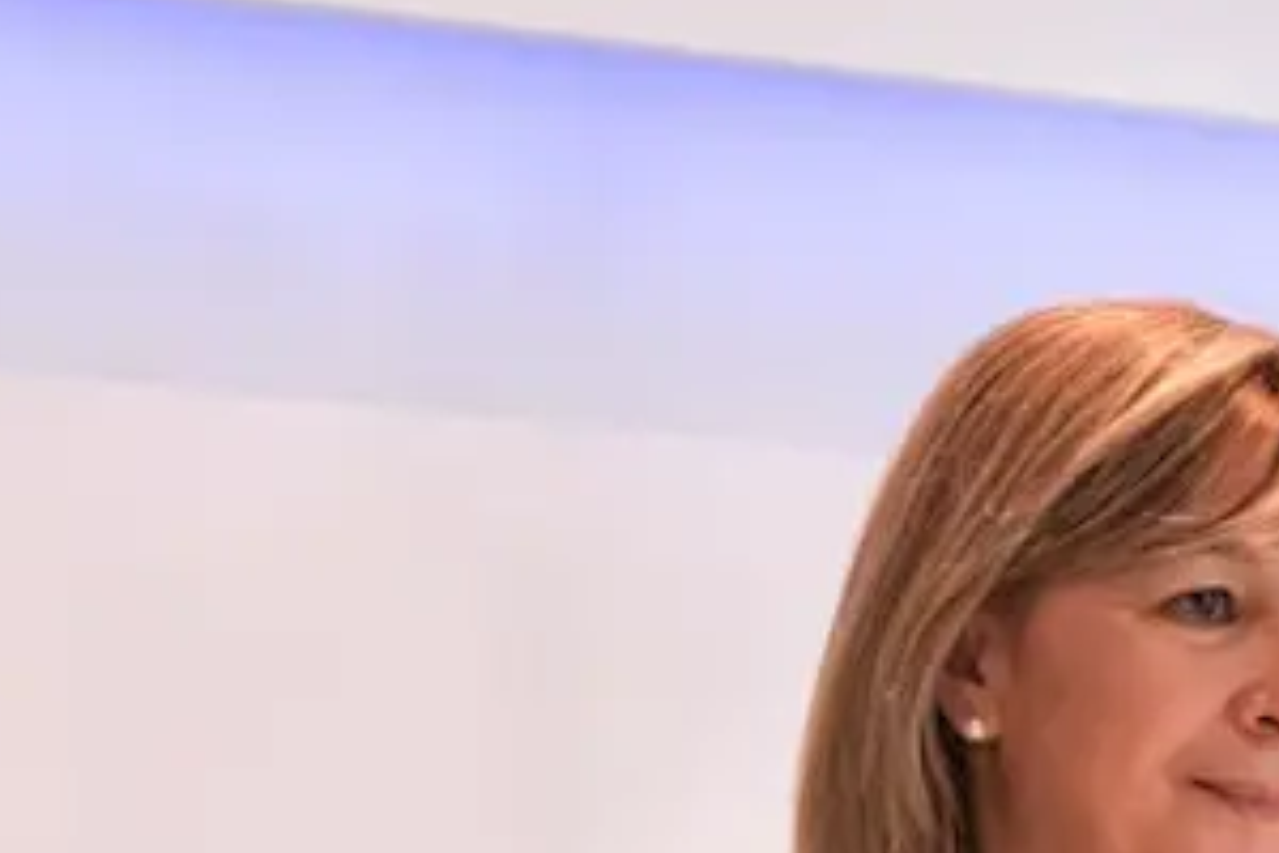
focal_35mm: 280
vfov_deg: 4.9
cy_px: 702
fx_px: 9947
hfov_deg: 7.2
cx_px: 2149
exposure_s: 1/100
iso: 400
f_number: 4
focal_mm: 70
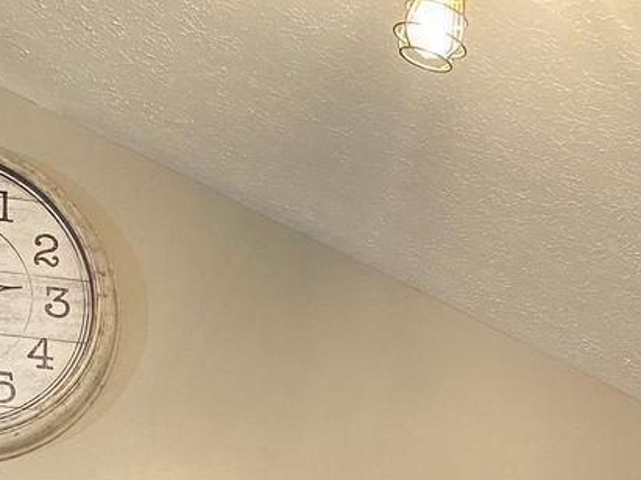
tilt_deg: +1.9
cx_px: 727
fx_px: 1759
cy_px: 852
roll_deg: +0.8
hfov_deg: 19.7
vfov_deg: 13.9
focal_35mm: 95
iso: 200
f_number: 1.8
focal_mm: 4.25
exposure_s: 1/60
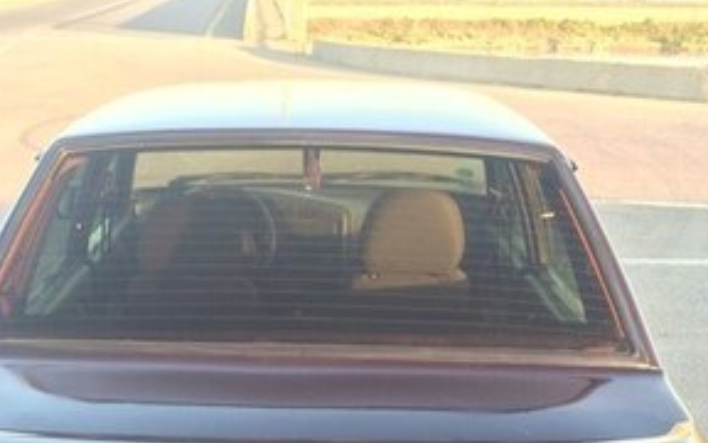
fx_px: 1023
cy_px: 573
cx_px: 278
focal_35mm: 53
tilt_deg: -33.2
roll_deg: +2.1
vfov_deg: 22.0
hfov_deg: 38.0
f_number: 2.2
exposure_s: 1/60
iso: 40
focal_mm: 4.15
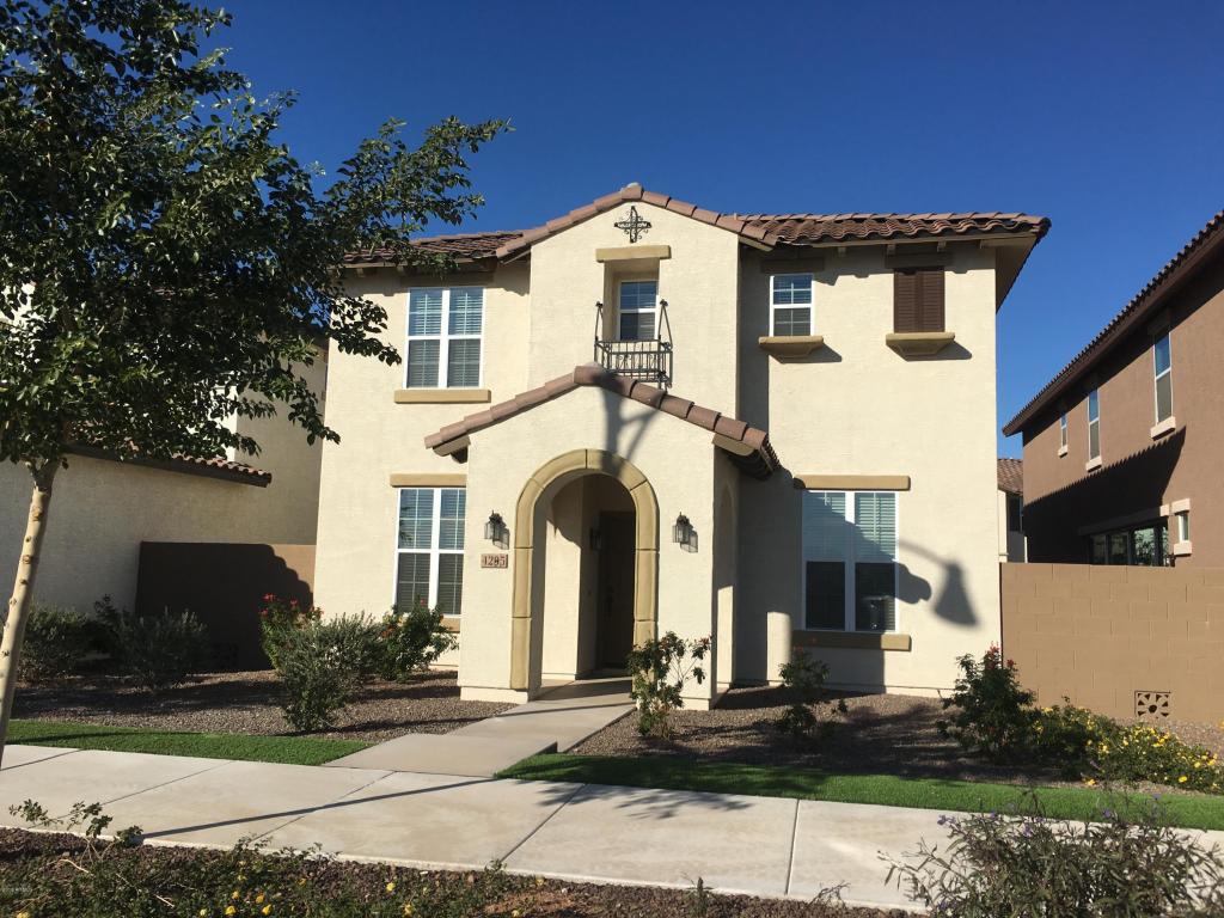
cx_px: 612
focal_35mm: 29
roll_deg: -2.2
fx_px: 1025
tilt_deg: +7.9
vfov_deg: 48.2
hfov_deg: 61.7
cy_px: 459
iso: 25
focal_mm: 4.15
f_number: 2.2
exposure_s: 1/3077
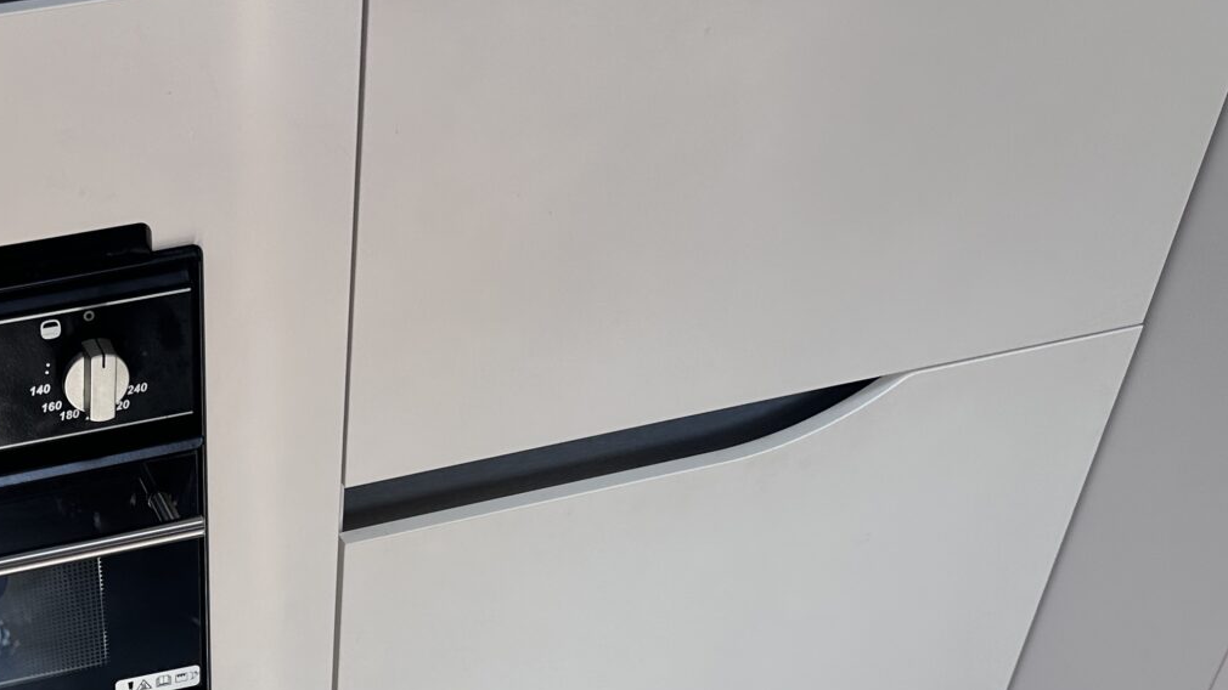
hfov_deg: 37.0
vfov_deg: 21.5
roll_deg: +2.1
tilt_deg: -39.1
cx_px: 159
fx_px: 1726
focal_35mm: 53
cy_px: 746
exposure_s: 1/458
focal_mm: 6.86
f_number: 1.78
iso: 80
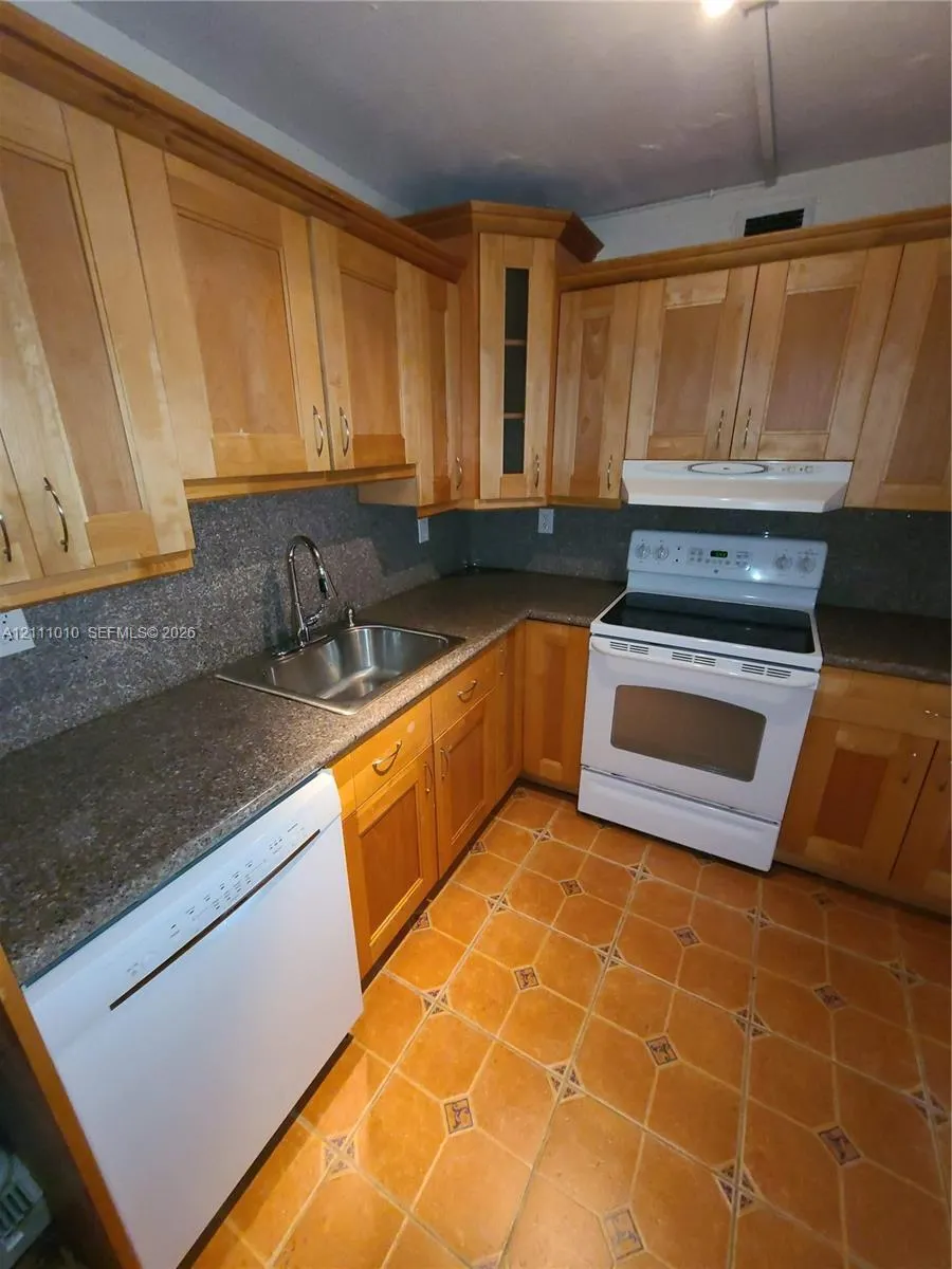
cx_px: 476
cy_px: 634
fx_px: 477
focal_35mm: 13
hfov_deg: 89.9
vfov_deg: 106.2
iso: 320
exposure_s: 1/30
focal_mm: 2.2
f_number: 2.2
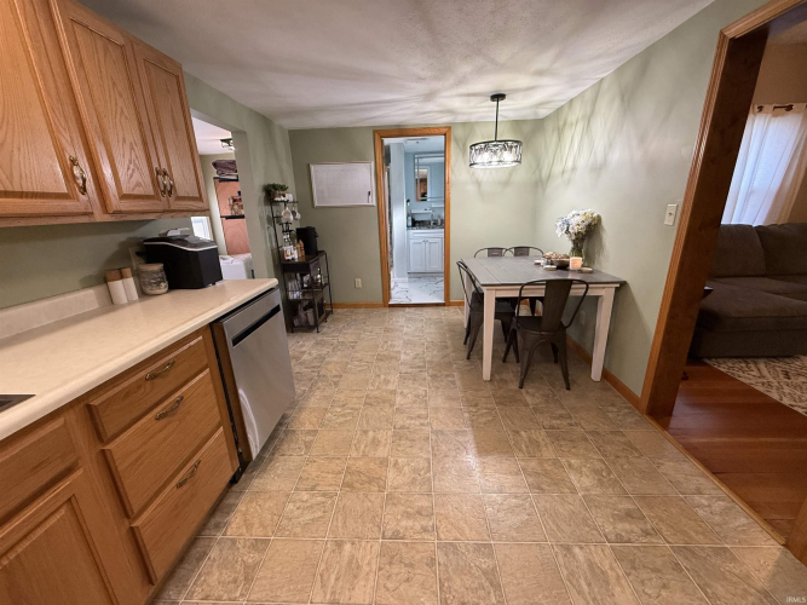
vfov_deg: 85.7
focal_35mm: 14
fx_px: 326
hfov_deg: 102.1
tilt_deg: -15.7
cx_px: 404
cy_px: 302
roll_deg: +2.4
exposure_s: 1/120
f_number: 2.2
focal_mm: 2.22
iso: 320
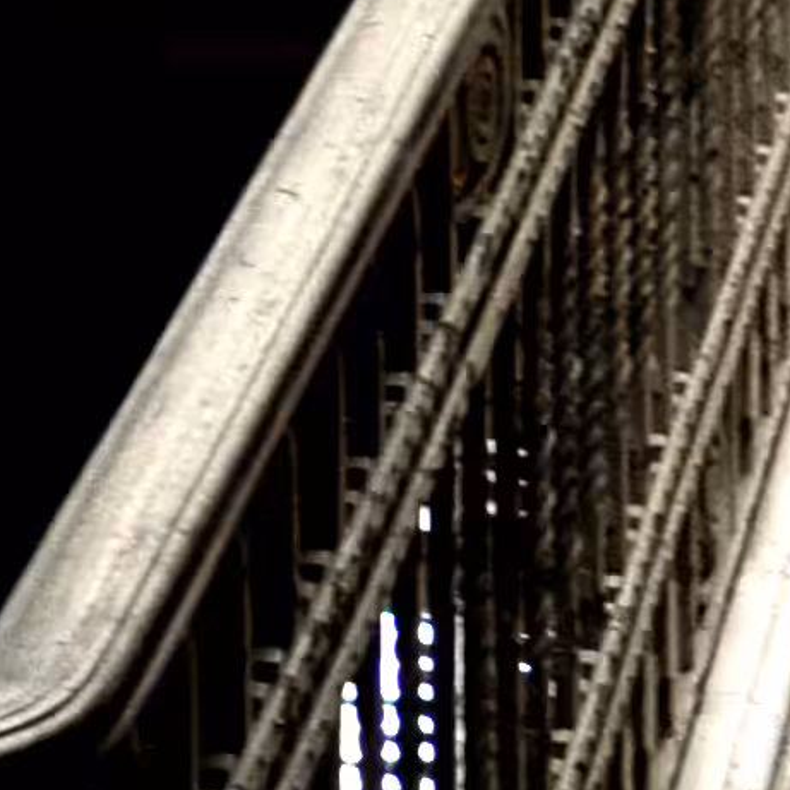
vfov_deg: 8.0
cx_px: 1618
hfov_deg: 7.8
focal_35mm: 213
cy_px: 1289
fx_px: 5500
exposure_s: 1/8
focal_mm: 18
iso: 640
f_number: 4.8
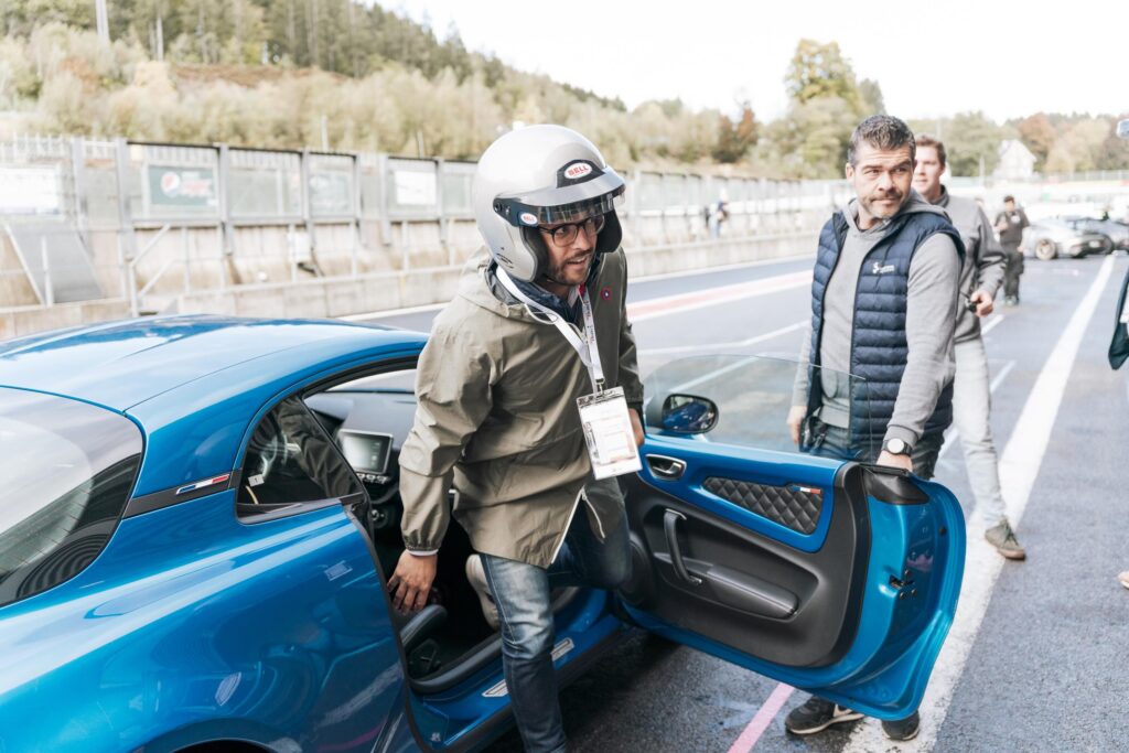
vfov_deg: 40.0
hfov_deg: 57.2
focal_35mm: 33
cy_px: 376
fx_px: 1035
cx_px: 564
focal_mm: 33
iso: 800
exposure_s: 1/1250
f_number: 2.8
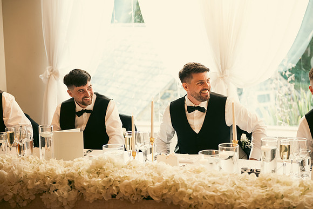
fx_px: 609
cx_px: 156
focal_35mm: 70
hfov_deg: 28.8
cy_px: 104
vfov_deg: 19.5
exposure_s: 1/160
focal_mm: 70
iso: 800
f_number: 3.5
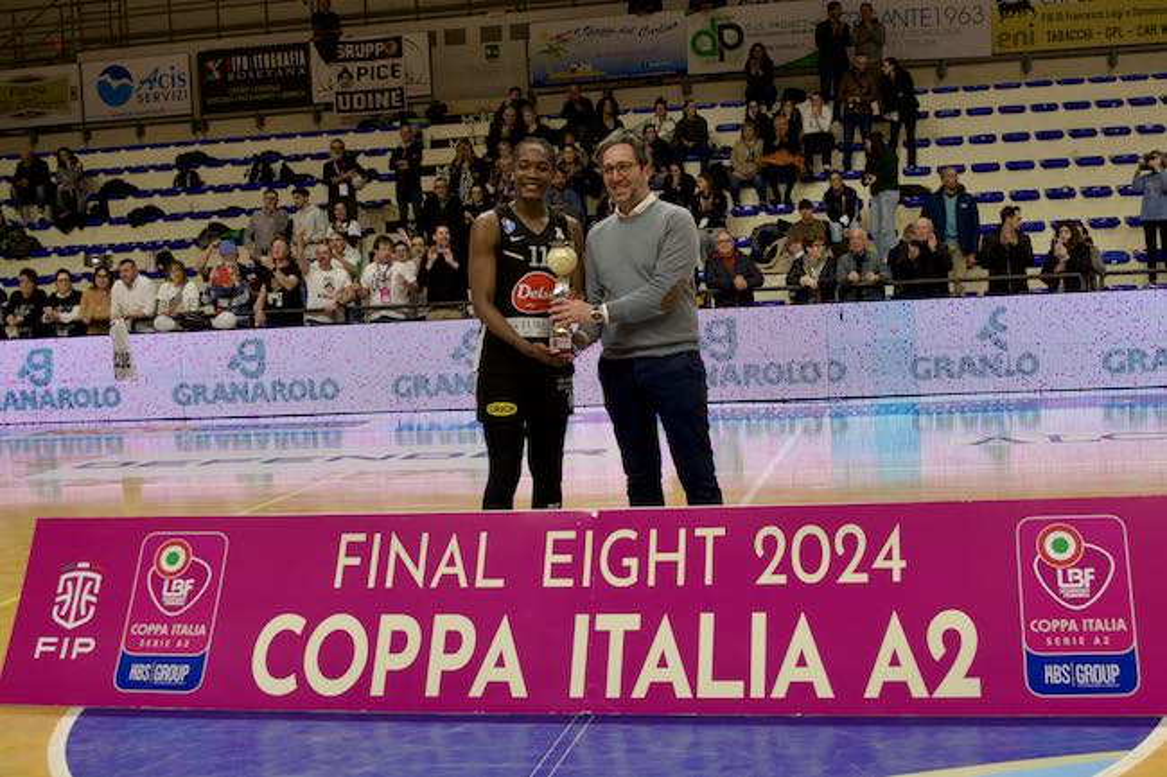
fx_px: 1215
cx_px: 584
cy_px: 388
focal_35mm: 38
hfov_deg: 51.3
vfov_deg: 35.5
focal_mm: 25
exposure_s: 1/100
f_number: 5
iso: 400
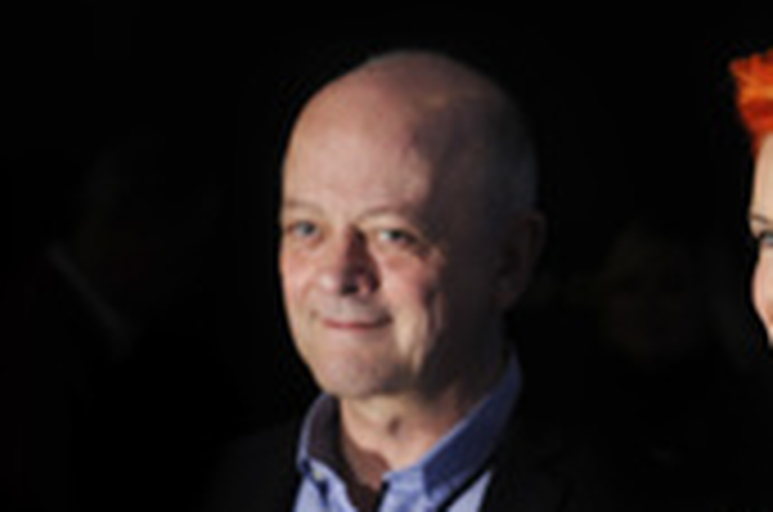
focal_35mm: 257
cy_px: 355
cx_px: 640
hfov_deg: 8.0
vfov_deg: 5.3
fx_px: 5508
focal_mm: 98
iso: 200
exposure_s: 1/200
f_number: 7.1
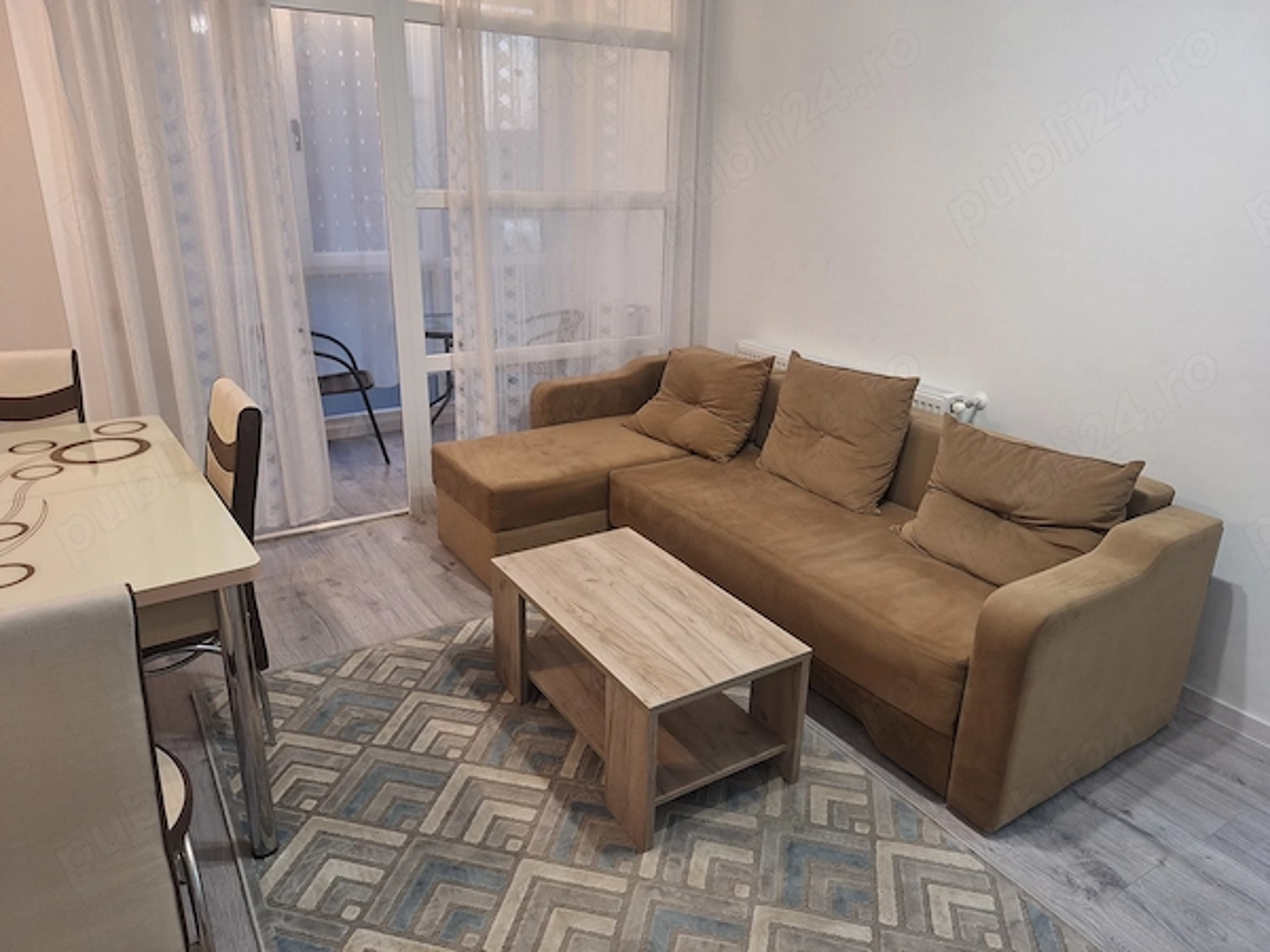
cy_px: 476
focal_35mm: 23
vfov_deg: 58.9
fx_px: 844
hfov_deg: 73.9
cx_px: 635
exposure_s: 1/33
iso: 200
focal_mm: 5.54
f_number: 1.8
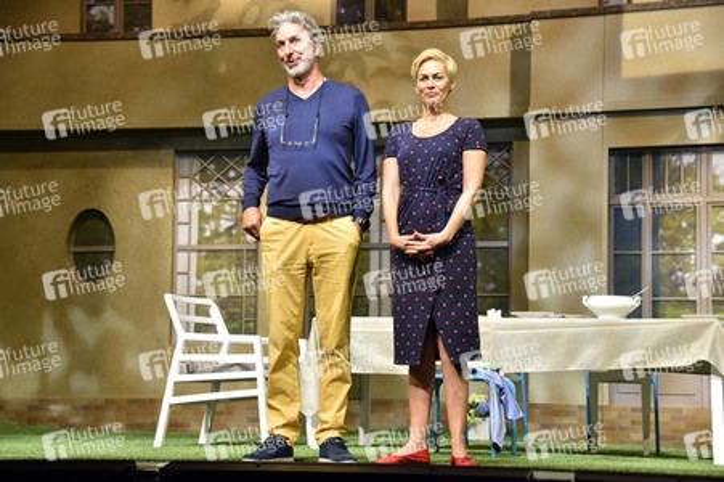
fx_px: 1969
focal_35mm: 98
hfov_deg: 20.8
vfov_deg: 13.9
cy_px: 241
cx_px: 362
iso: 1000
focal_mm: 98
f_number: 6.3
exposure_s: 1/160
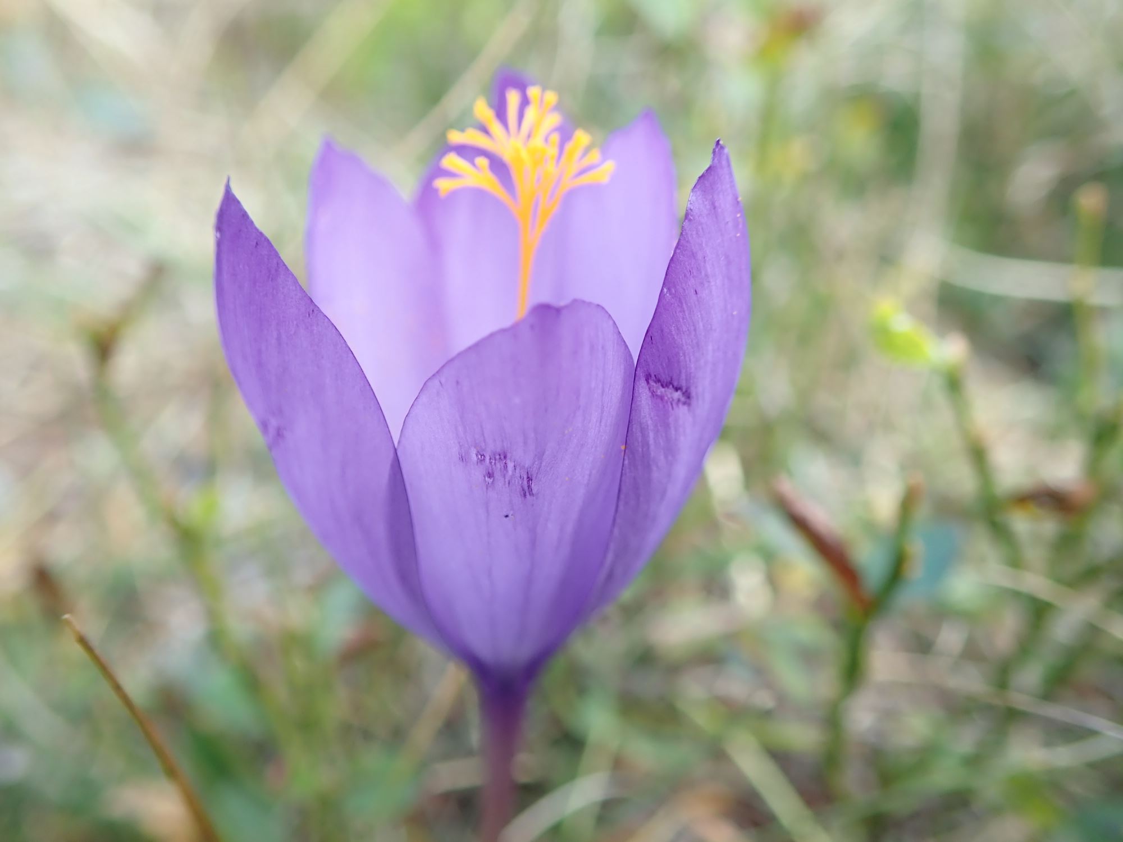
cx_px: 562
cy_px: 421
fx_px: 973
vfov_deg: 46.8
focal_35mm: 30
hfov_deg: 60.0
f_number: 2.3
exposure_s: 1/125
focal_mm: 5.5
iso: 125
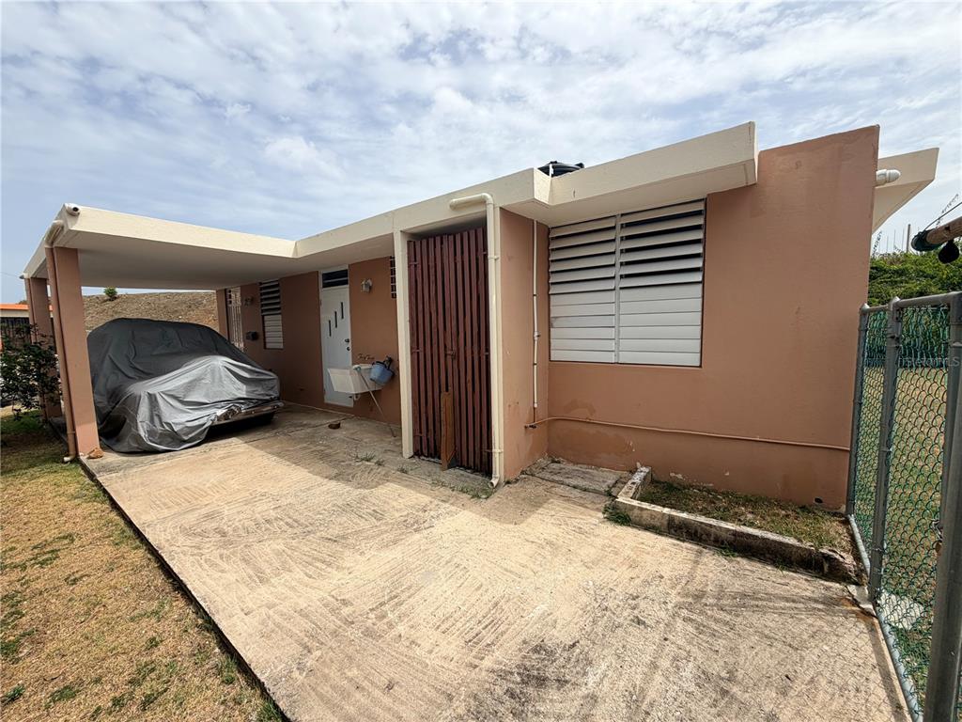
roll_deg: +1.7
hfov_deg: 102.1
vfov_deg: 85.7
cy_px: 361
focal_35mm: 14
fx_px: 389
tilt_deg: -5.0
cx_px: 481
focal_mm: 2.22
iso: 20
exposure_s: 1/1068
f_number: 2.2
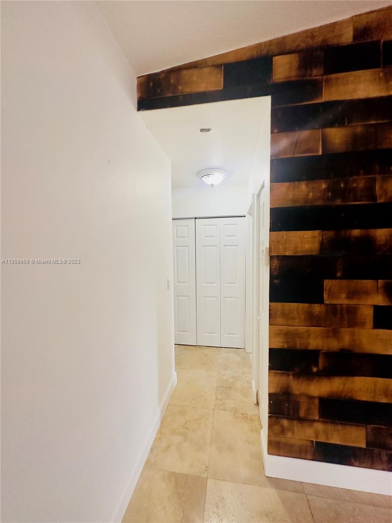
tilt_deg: -3.3
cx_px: 196
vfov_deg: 102.1
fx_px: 211
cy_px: 262
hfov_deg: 85.7
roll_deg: +0.1
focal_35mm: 14
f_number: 2.2
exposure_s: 1/120
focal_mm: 2.22
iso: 200
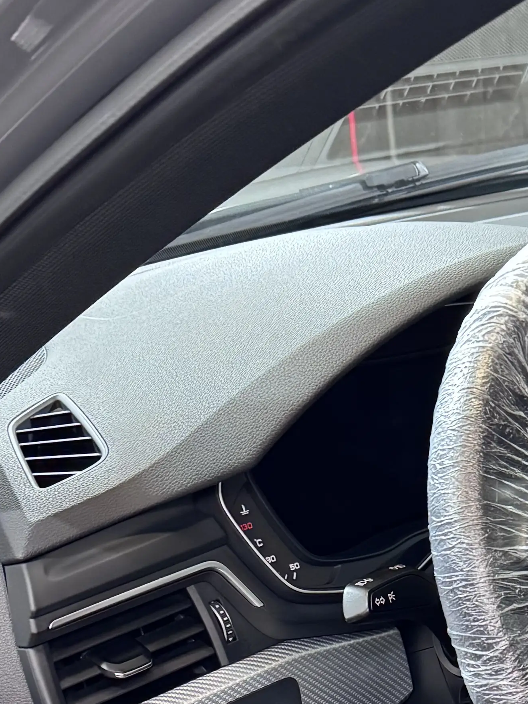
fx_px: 1587
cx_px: 645
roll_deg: -1.1
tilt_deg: -32.8
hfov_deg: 17.9
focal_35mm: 78
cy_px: 939
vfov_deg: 22.2
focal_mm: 6.76
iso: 320
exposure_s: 1/50
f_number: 1.78
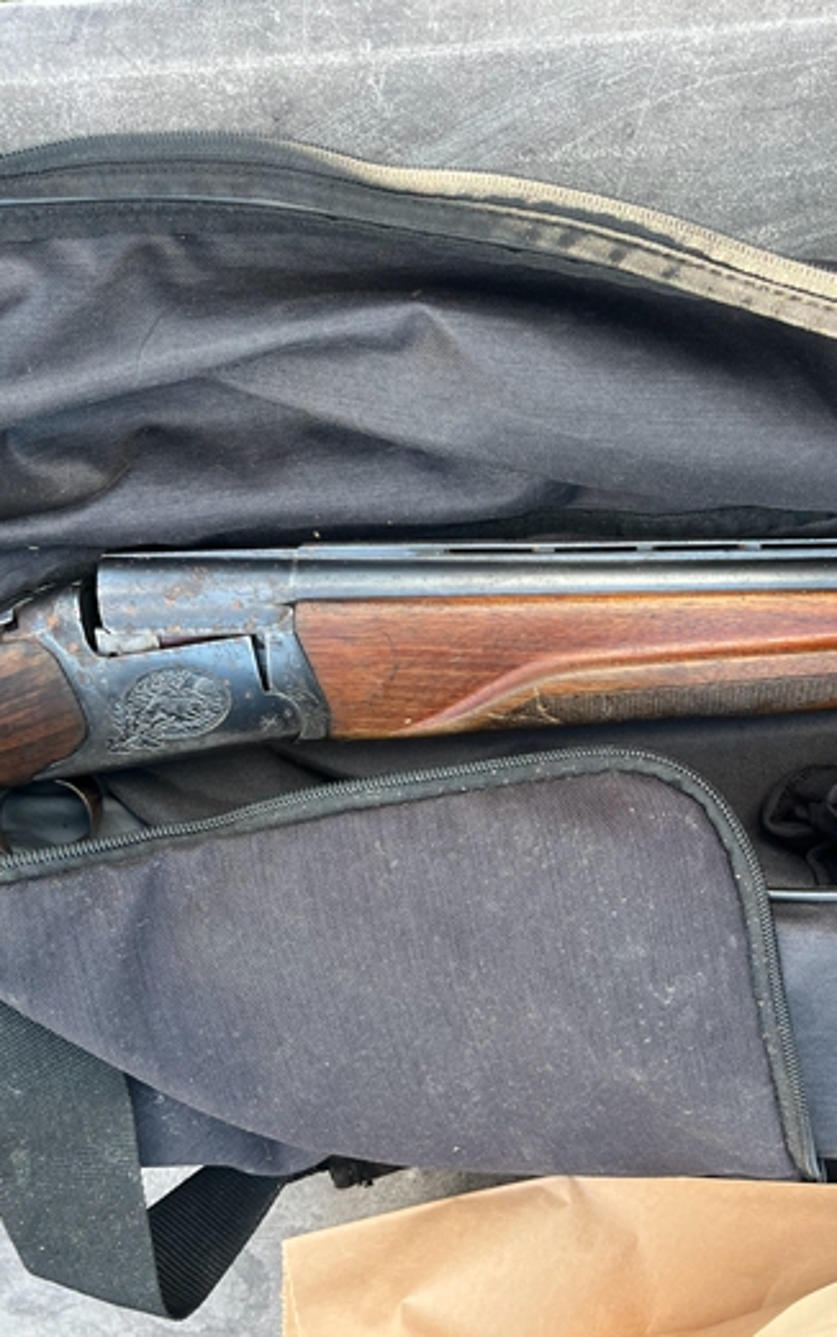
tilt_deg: -70.5
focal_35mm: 37
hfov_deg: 34.2
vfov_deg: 52.7
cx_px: 557
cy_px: 668
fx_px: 1349
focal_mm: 5.1
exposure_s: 1/122
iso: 40
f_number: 1.6
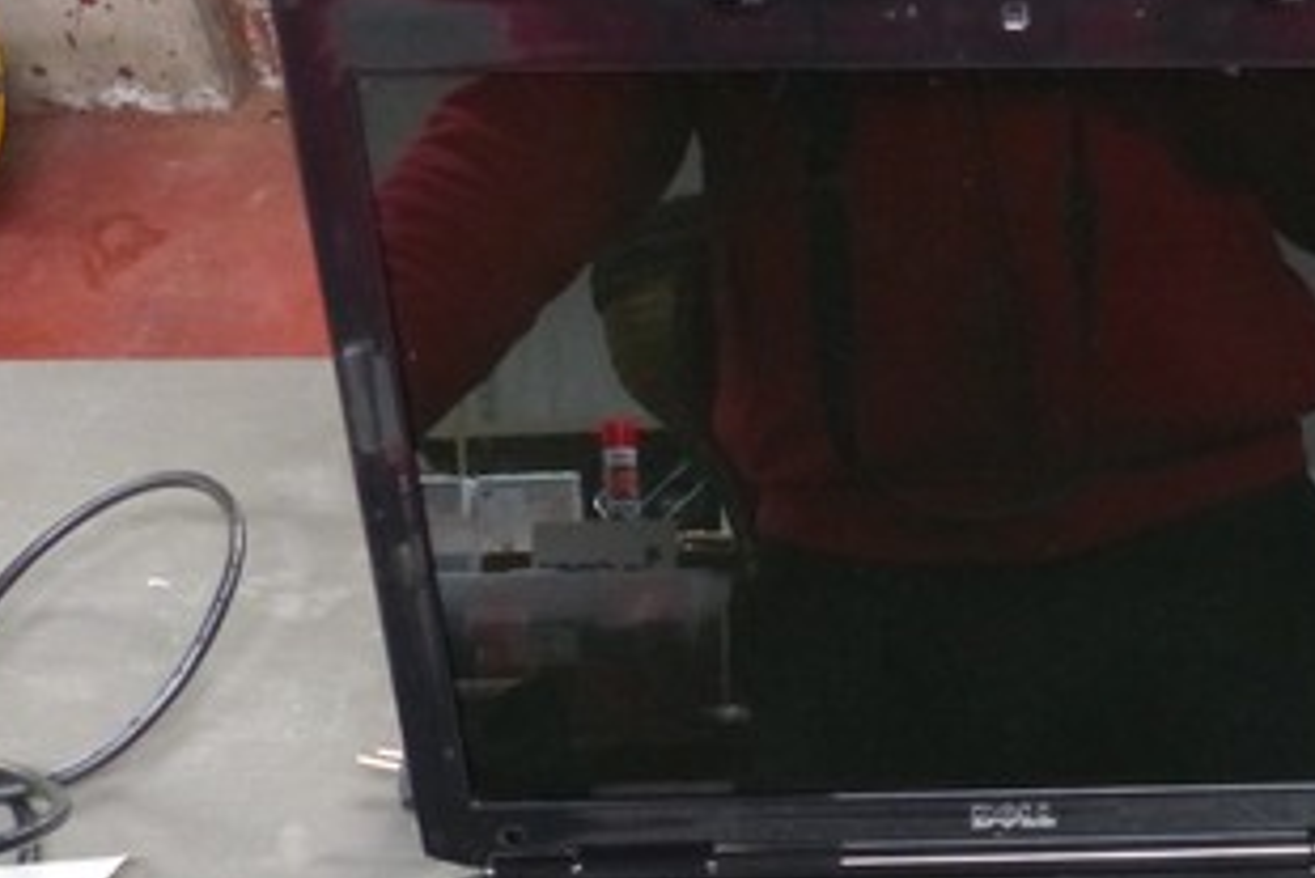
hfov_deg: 40.6
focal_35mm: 47
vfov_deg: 27.3
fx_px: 1718
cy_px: 848
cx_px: 997
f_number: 2.8
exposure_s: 1/60
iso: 800
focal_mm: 4.5
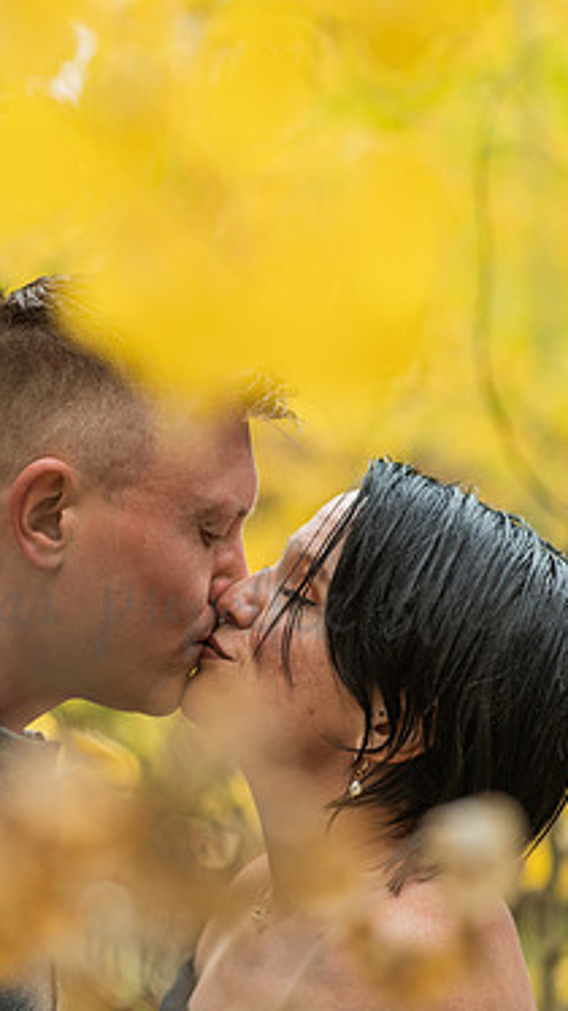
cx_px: 223
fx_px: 2869
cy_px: 600
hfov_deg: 11.3
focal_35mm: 107
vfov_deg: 20.0
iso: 500
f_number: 2.2
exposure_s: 1/200
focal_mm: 85
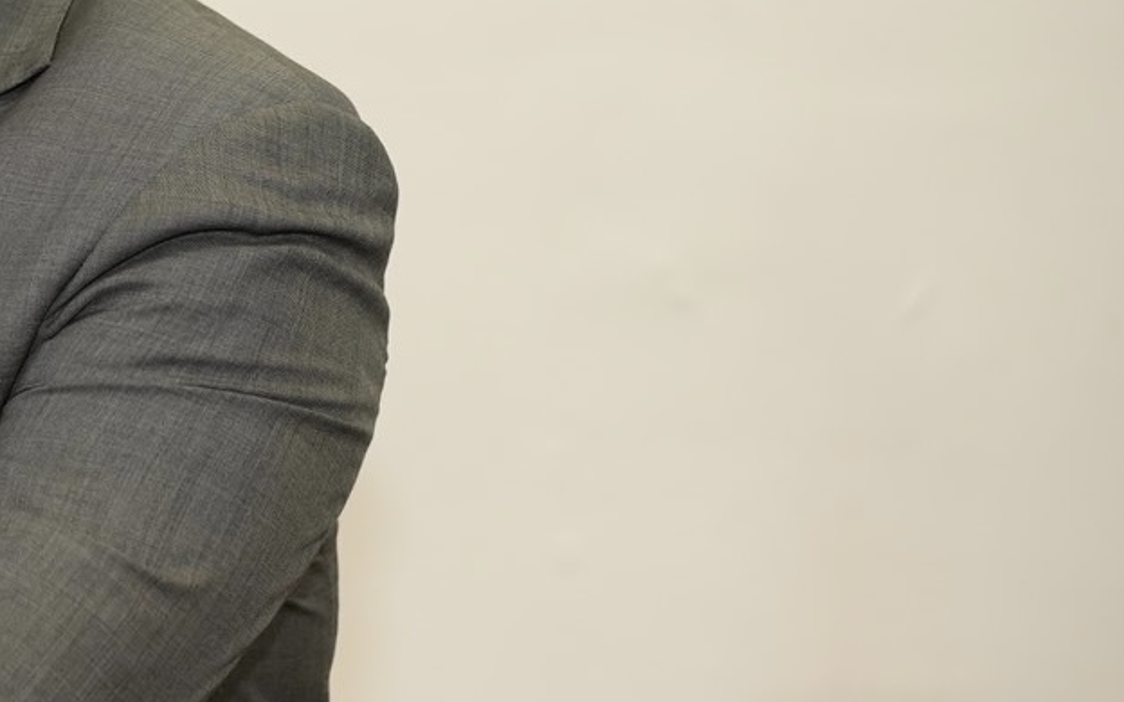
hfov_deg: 15.1
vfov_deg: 9.7
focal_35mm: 134
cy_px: 101
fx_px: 4105
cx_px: -202
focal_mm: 55
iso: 1600
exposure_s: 1/200
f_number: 3.2
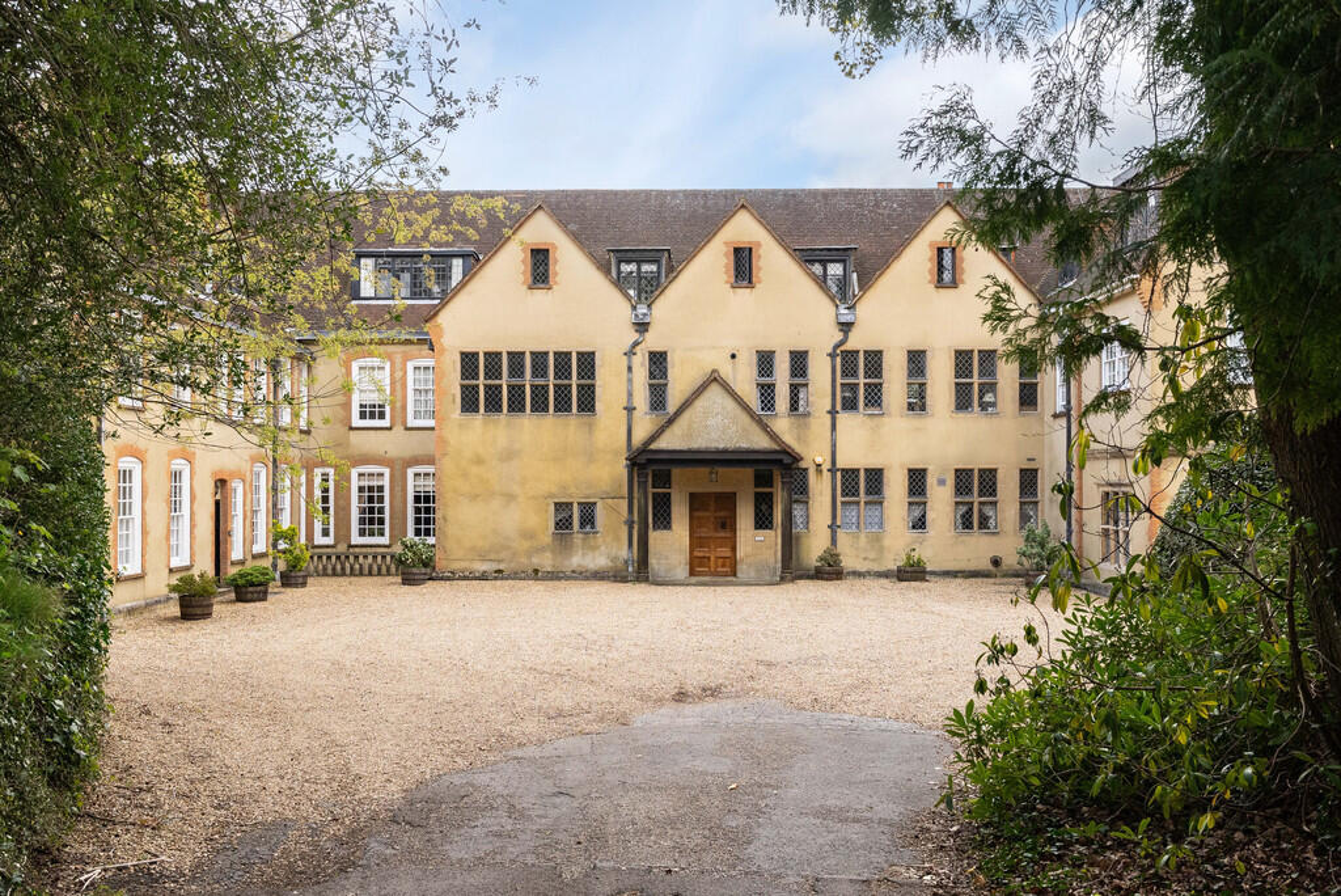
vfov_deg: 46.5
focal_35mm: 28
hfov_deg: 65.4
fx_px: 1044
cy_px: 448
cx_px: 670
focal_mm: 28
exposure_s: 1/800
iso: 1250
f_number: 7.1
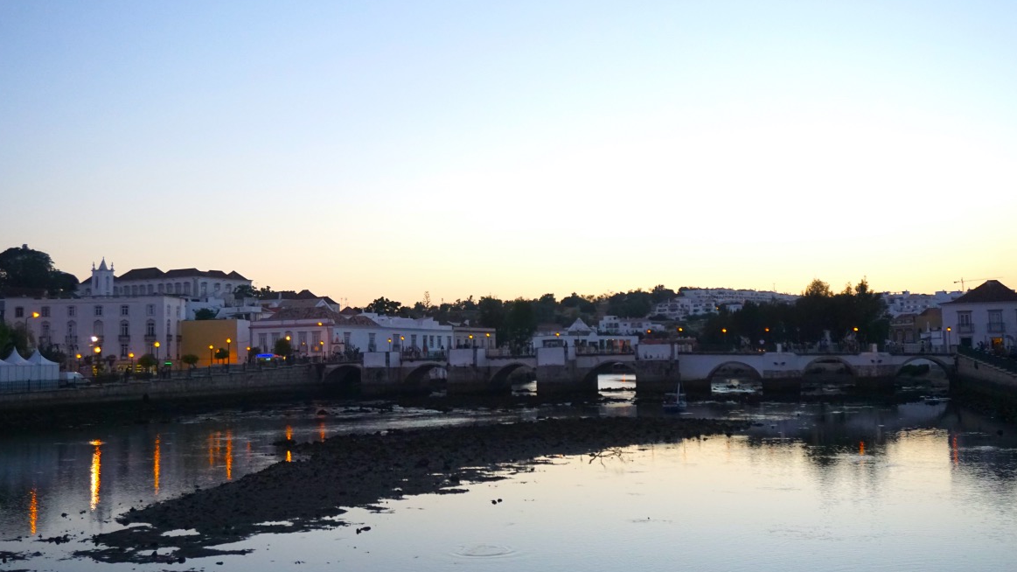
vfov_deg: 29.3
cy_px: 270
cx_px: 499
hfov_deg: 49.9
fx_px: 1093
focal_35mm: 41
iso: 1600
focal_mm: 25
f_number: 4.5
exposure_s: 1/500
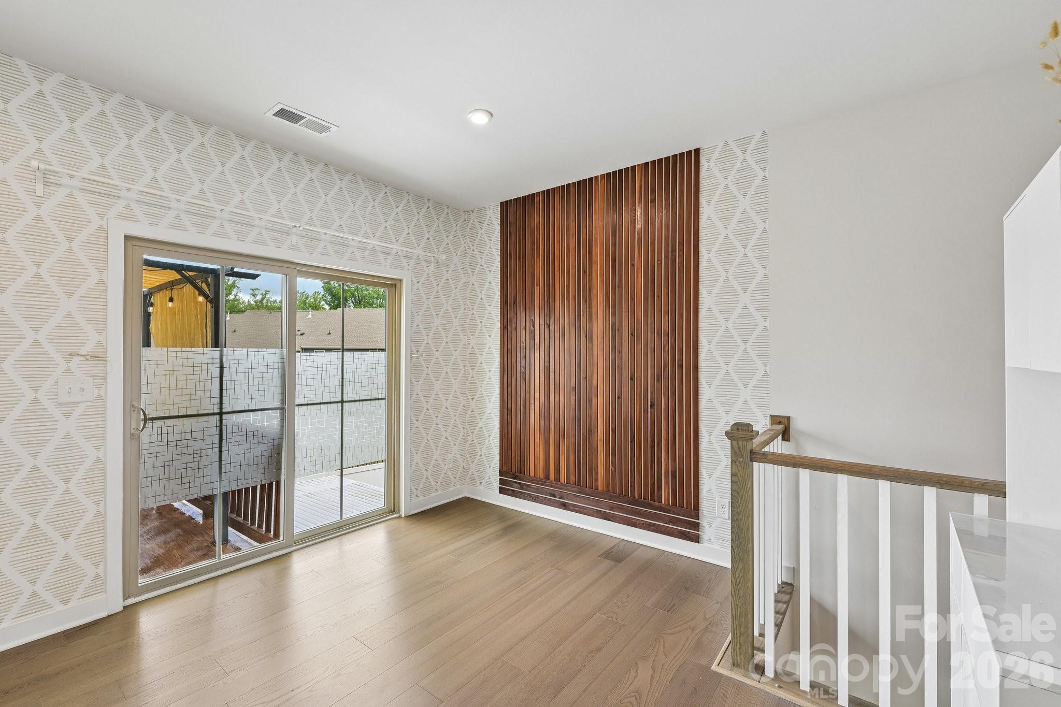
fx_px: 457
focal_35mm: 16
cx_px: 530
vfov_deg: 75.5
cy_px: 354
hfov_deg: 98.5
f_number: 8
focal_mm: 15.5
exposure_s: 1/30
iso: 100
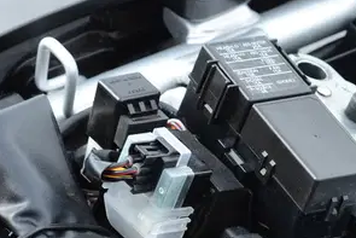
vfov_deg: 3.2
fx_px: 4224
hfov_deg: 4.8
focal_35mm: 427
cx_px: 123
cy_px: 256
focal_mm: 105
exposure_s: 1/125
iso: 200
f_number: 5.6
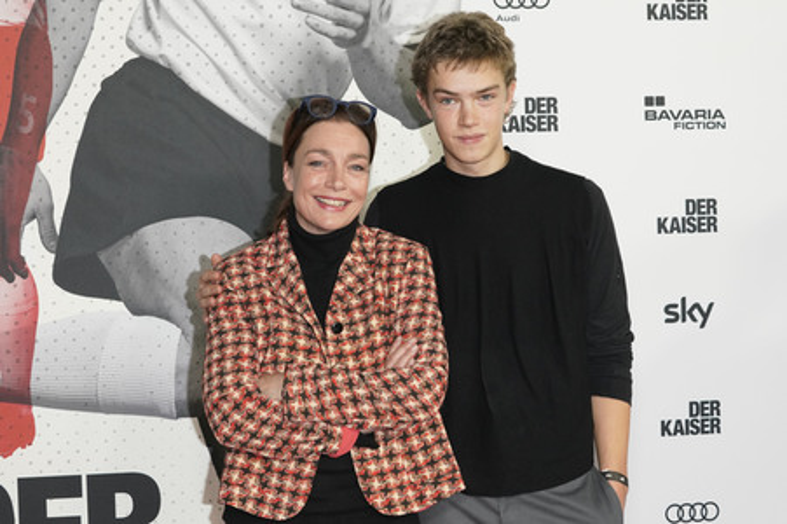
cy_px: 262
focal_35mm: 70
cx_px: 394
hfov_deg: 28.9
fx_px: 1529
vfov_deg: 19.4
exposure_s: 1/250
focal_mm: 70
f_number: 8
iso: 2500
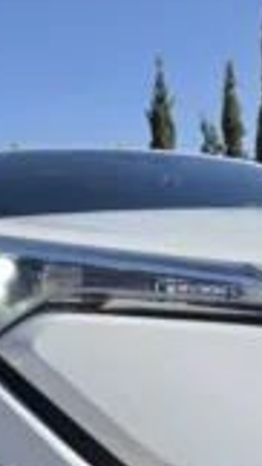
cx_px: -26
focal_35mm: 62
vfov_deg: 33.6
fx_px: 767
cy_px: 302
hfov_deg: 18.7
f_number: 1.4
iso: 64
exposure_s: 1/6571
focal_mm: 6.5
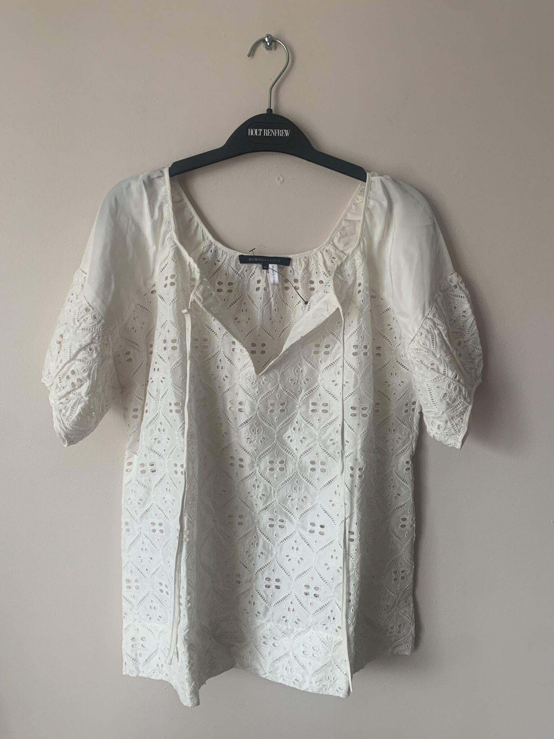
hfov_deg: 53.1
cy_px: 370
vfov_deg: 67.3
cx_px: 277
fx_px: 555
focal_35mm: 26
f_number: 1.8
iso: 100
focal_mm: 4.25
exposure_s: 1/89
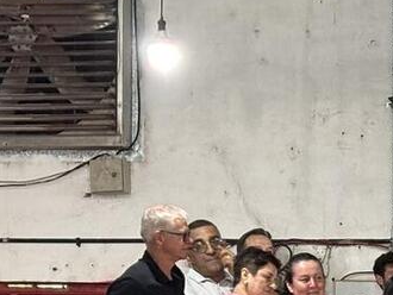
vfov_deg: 7.7
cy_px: 434
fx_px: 2147
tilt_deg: -1.2
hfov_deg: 9.9
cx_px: 693
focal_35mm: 189
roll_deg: -0.4
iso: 200
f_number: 1.6
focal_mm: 5.96
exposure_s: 1/40
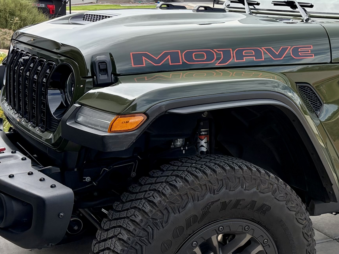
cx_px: 318
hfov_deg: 30.0
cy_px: 124
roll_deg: +0.4
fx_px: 597
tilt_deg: -12.2
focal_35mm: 61
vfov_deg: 24.0
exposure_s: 1/1667
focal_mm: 5.96
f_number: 1.6
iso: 64
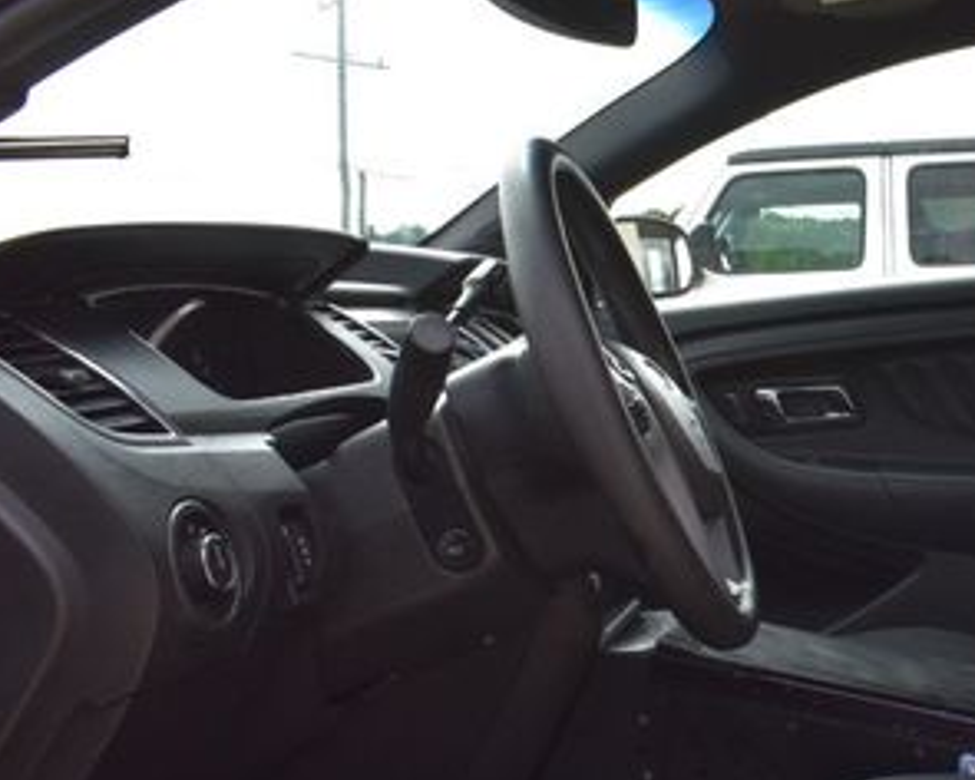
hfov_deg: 32.1
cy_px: 516
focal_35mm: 55
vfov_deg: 27.5
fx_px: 1587
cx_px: 919
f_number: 10
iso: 400
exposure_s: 1/200
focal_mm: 18
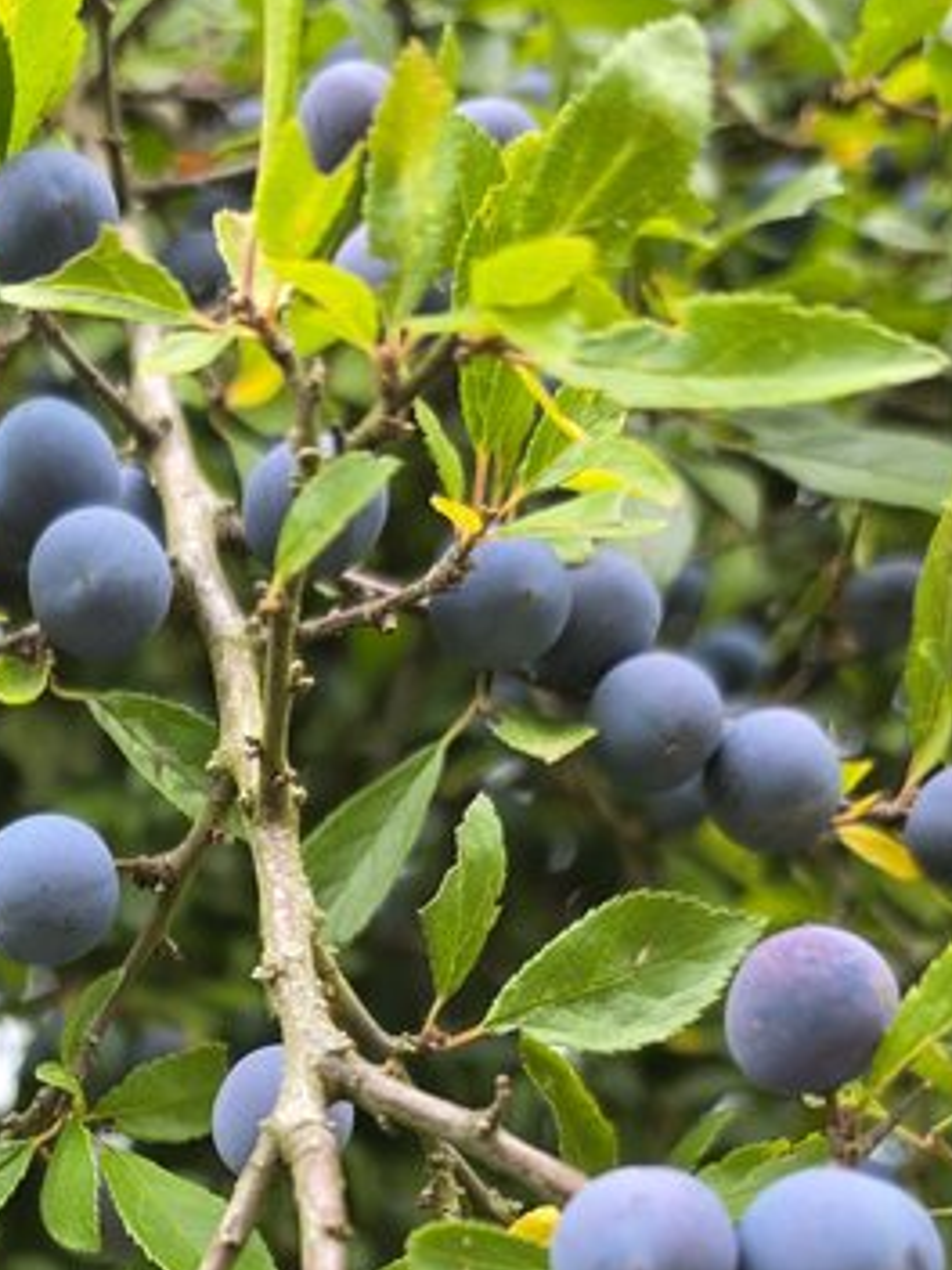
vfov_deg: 28.9
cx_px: 58
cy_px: 1373
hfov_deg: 23.3
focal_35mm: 61
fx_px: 2237
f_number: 1.4
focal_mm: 6.5
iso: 20
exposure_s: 1/180
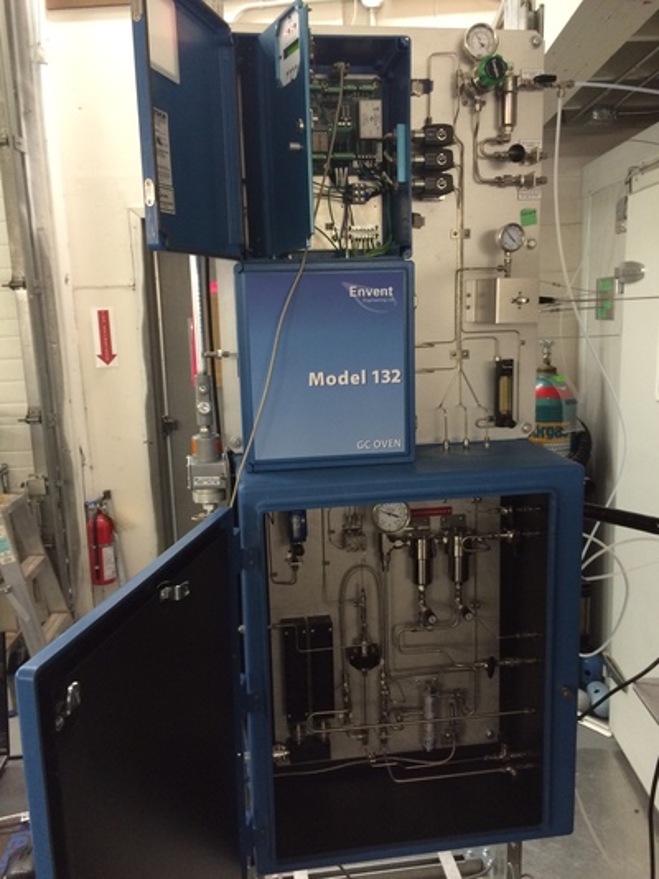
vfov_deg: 61.6
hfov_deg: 48.2
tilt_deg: -8.2
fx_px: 736
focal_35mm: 29
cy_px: 440
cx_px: 330
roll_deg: +2.1
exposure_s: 1/30
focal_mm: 4.15
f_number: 2.2
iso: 200
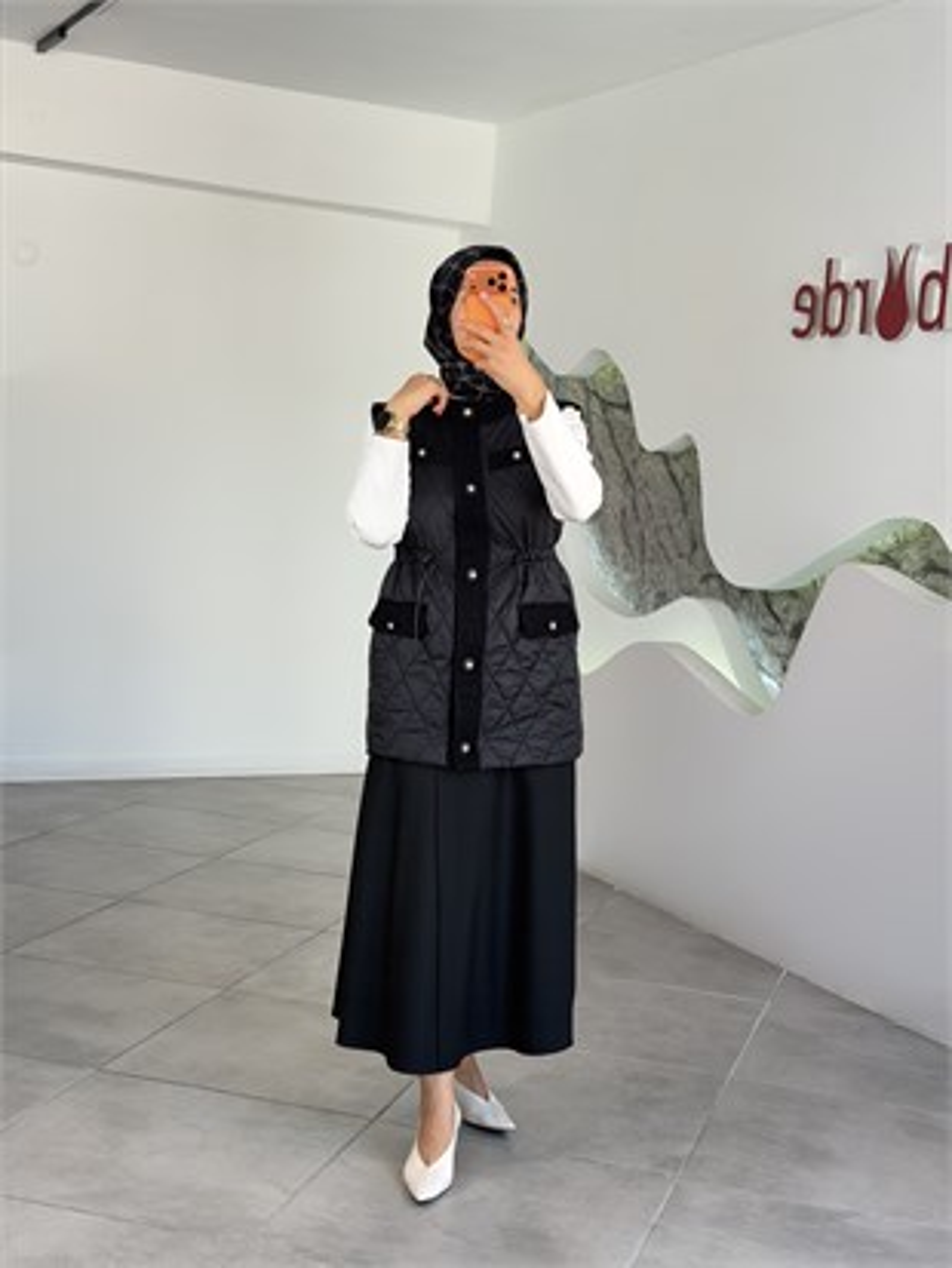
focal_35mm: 48
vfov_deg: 39.6
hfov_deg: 30.3
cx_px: 476
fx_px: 1759
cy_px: 634
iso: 50
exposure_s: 1/151
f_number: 1.78
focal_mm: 6.76
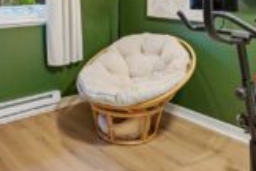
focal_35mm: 42
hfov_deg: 46.2
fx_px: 299
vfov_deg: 29.1
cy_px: -13
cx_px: 103
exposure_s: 1/4
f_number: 8
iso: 400
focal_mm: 17
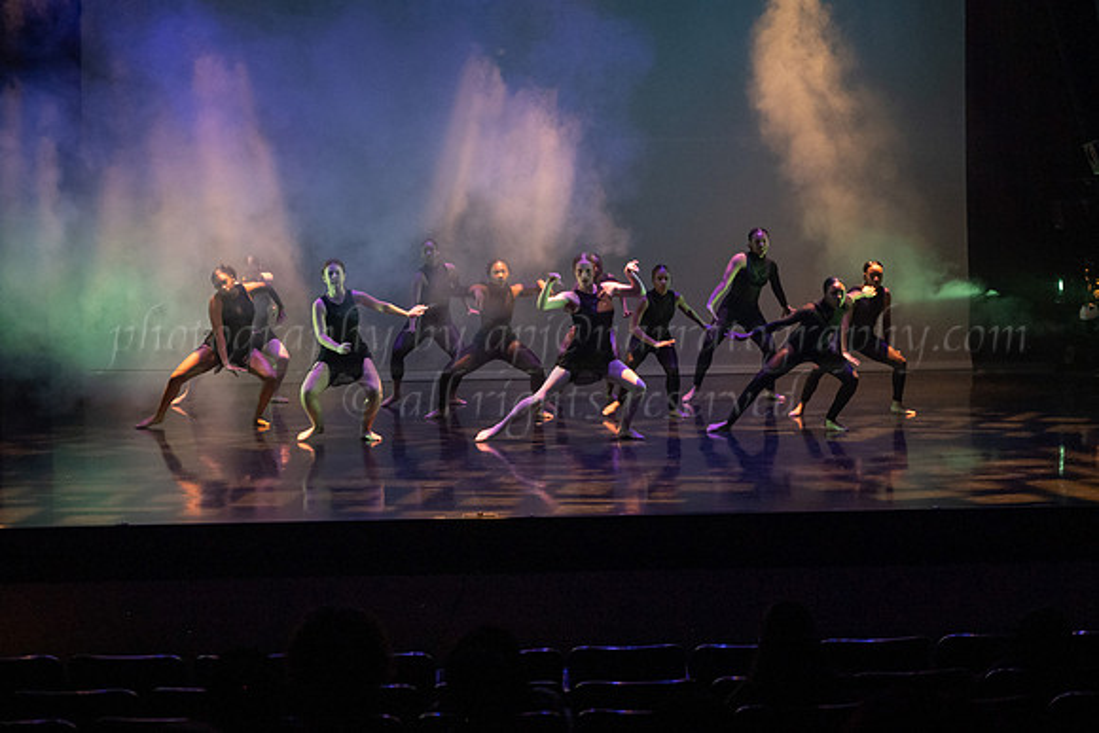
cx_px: 586
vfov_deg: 21.7
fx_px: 1910
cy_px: 281
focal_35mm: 63
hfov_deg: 32.1
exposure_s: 1/250
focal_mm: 50
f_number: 2.8
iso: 4000
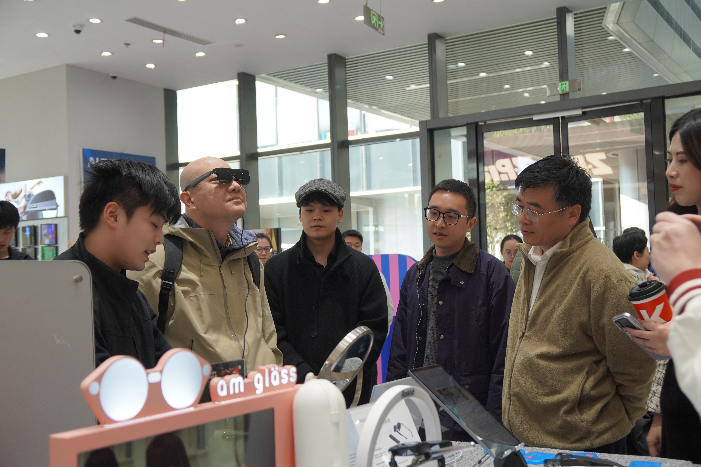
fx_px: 818
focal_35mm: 42
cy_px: 234
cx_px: 350
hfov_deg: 46.4
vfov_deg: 31.9
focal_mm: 28
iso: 250
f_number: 4
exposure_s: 1/160
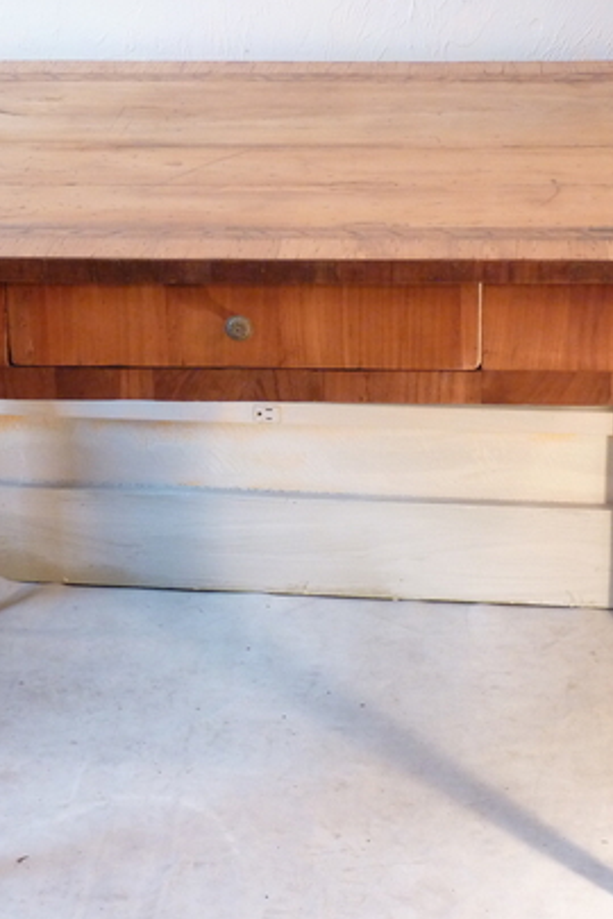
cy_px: 483
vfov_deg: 27.3
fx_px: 1890
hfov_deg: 18.4
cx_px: 241
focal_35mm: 74
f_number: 3.8
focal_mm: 7.9
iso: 400
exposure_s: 1/13
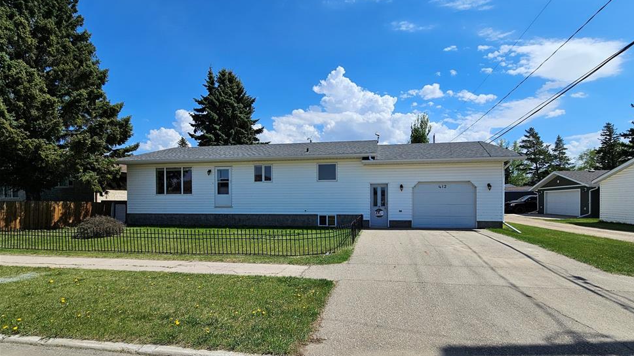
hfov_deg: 102.9
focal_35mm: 15
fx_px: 252
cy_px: 203
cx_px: 335
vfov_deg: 70.2
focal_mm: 2.2
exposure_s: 1/4054
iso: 50
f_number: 2.2
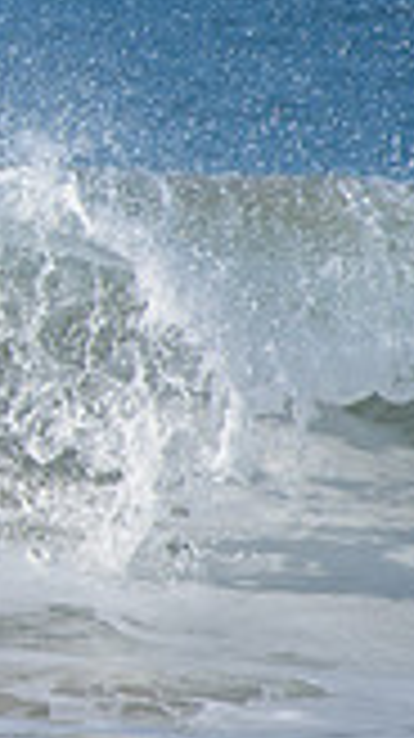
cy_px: 137
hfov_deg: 0.7
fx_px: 36140
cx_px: -698
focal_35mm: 1848
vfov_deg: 1.2
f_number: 5.6
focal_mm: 500
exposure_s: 1/2000
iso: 220
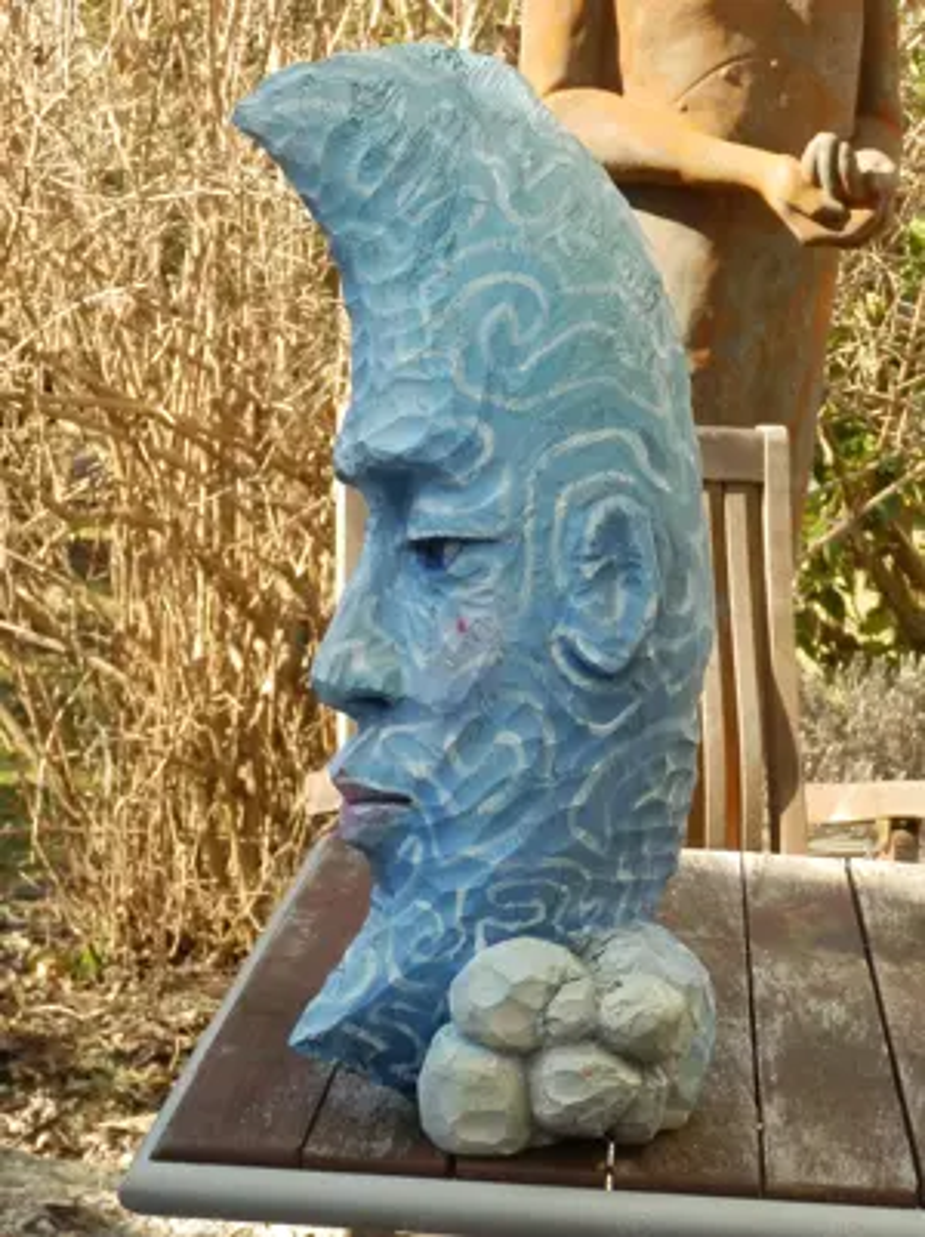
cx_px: 462
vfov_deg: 30.8
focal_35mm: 63
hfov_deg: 23.2
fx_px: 2248
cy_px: 618
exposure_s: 1/100
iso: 80
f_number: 4.6
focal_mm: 11.2
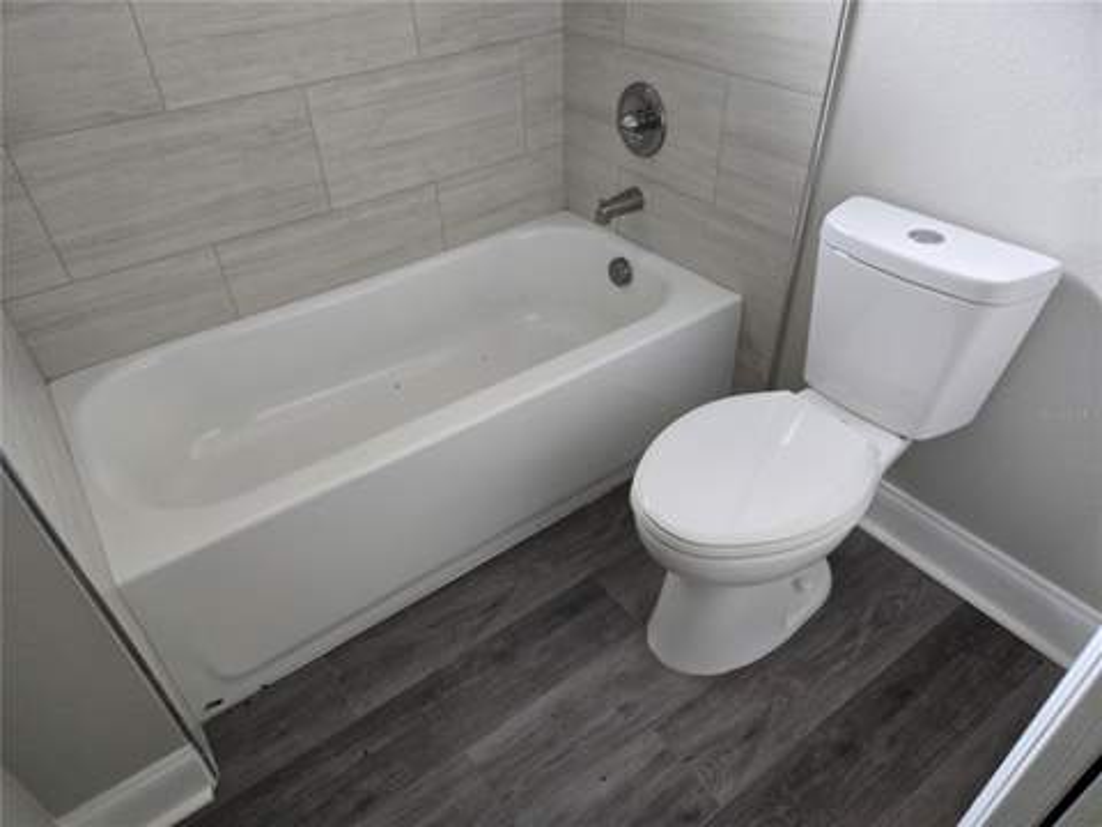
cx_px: 551
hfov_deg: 73.9
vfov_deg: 58.9
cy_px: 414
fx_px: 732
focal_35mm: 23
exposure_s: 1/120
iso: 640
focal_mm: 5.4
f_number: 1.8
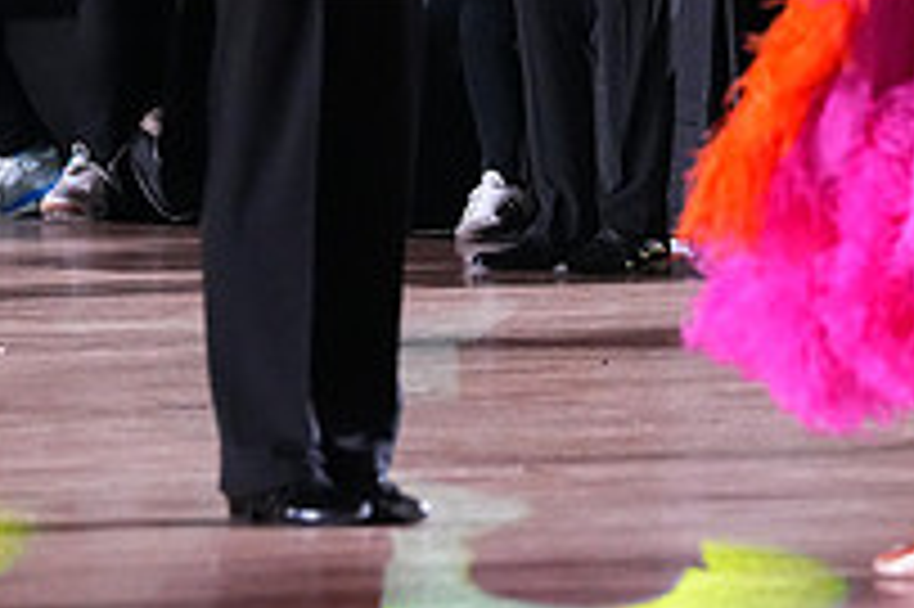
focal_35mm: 483
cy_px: -124
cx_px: 707
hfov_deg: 4.3
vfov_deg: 2.8
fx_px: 12253
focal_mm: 169
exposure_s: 1/400
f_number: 5
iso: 10000
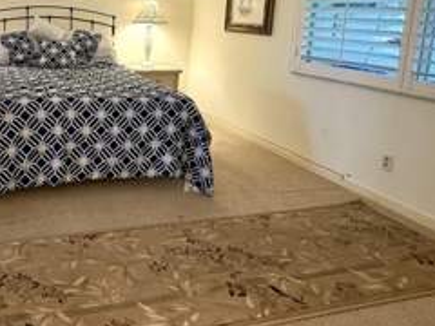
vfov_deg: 46.1
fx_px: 352
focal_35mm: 28
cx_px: 98
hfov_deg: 59.3
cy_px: 48
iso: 250
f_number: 2.2
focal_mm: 2.22
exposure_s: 1/60
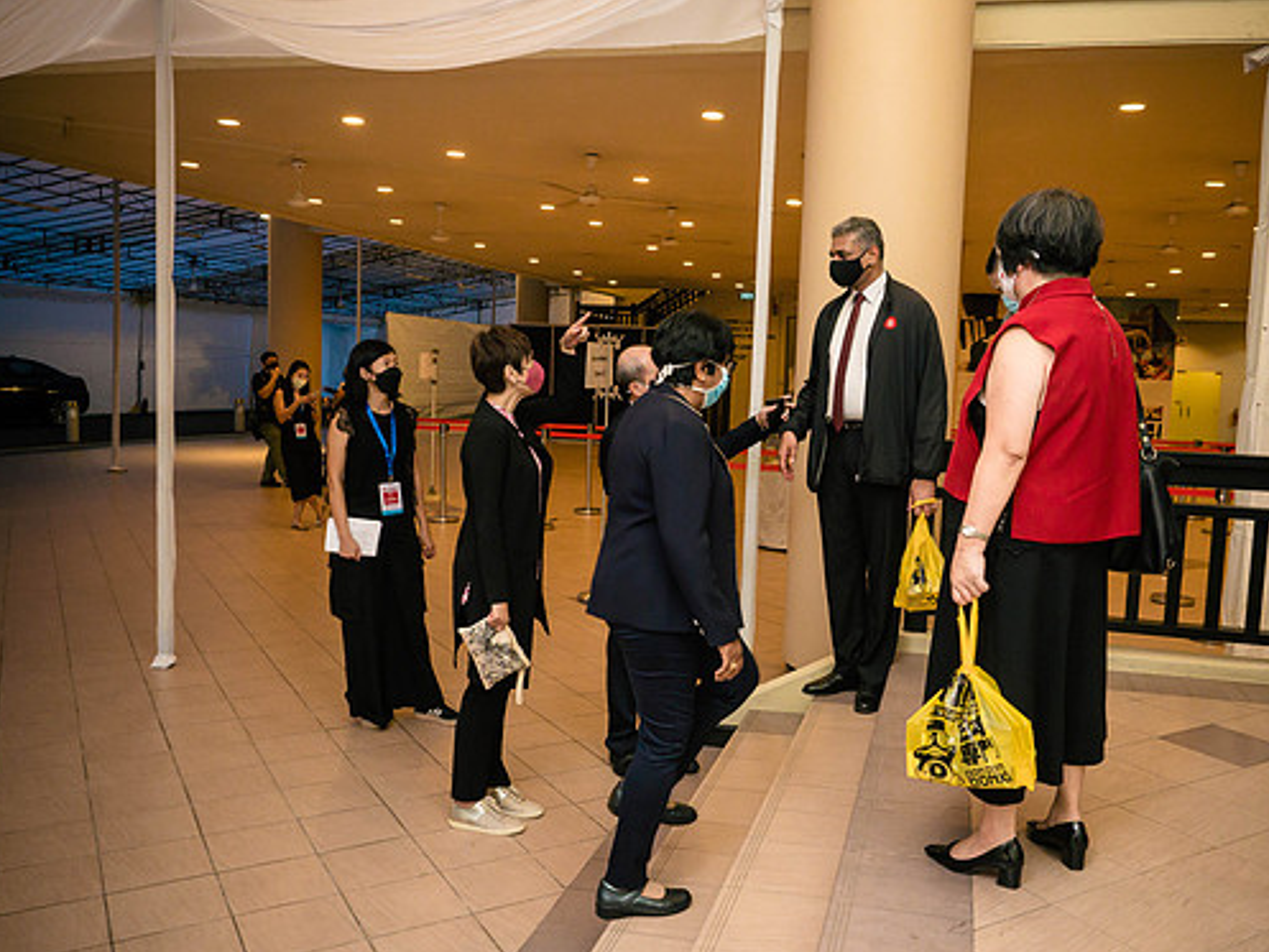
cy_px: 471
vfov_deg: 49.8
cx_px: 705
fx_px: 1027
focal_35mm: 28
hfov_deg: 63.3
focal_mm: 12
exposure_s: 1/100
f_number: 2.8
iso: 1250
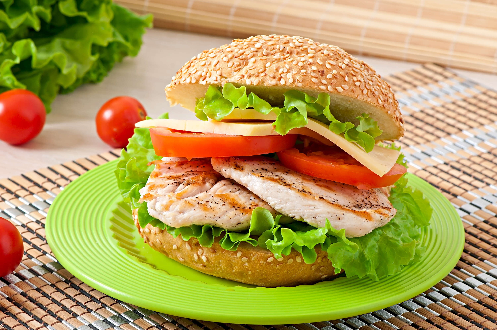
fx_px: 2172
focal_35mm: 158
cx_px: 248
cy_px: 165
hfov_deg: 13.1
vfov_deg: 8.7
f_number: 11
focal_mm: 105
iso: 100
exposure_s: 1/200
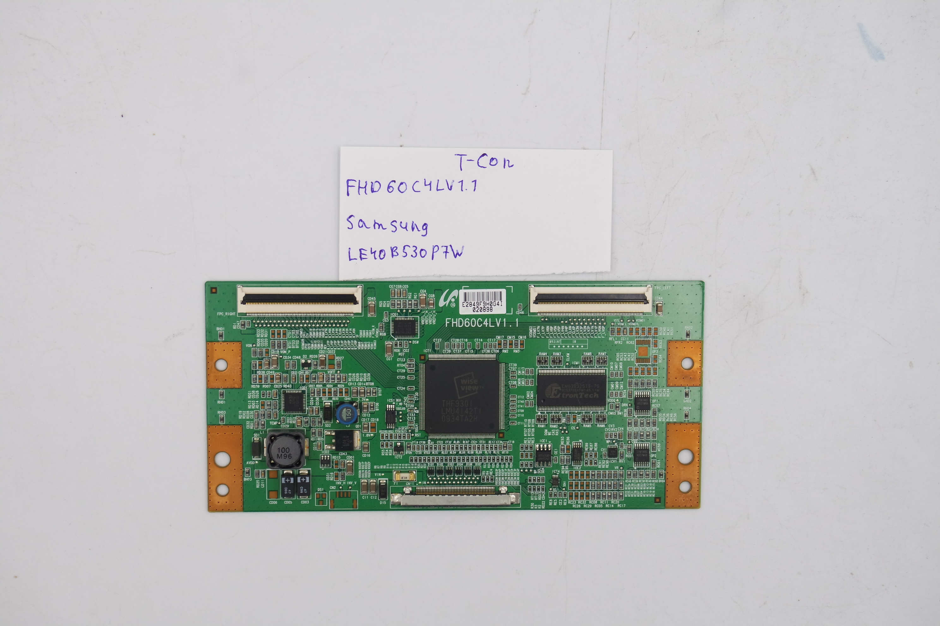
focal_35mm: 59
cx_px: 470
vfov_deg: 23.0
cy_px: 313
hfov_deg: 33.9
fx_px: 1540
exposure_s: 1/125
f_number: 5
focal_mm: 22
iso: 160
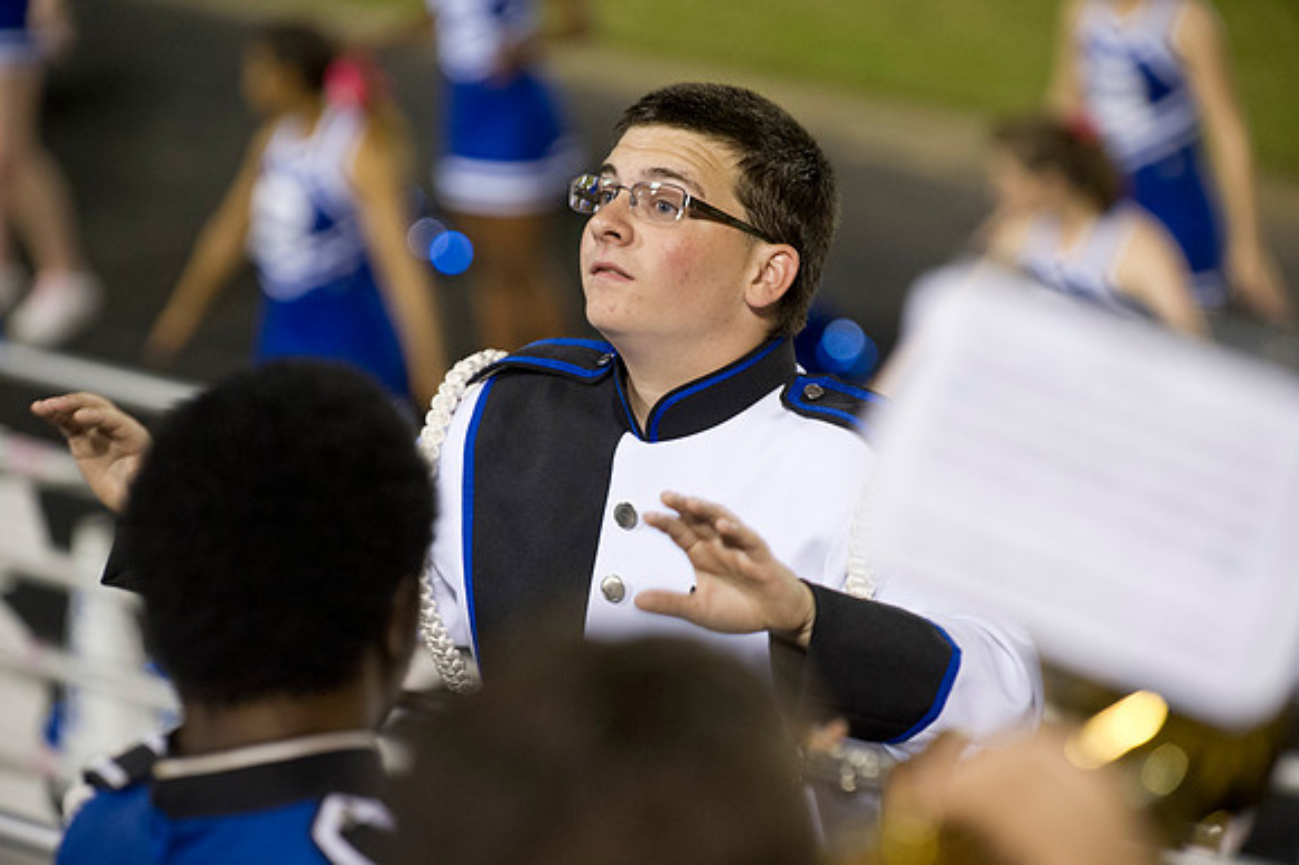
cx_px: 650
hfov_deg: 9.4
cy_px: 432
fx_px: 7934
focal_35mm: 220
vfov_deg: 6.2
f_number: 4
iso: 4000
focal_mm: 220
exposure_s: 1/125
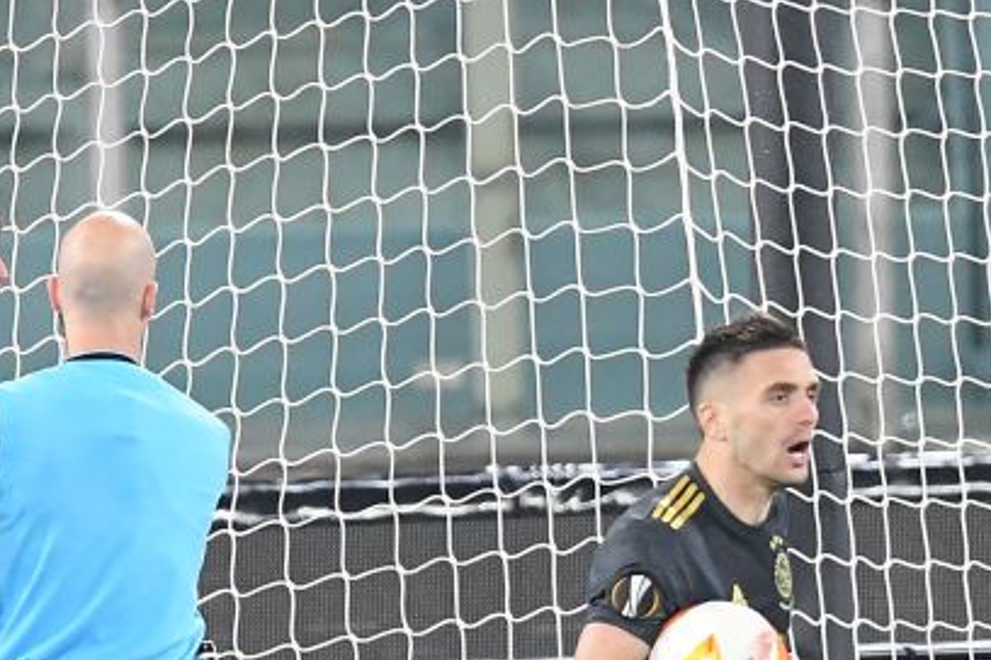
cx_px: 692
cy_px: 763
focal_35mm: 1507
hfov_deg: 1.4
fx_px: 41481
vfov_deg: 0.9
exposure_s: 1/1000
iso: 2500
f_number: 3.5
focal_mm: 400
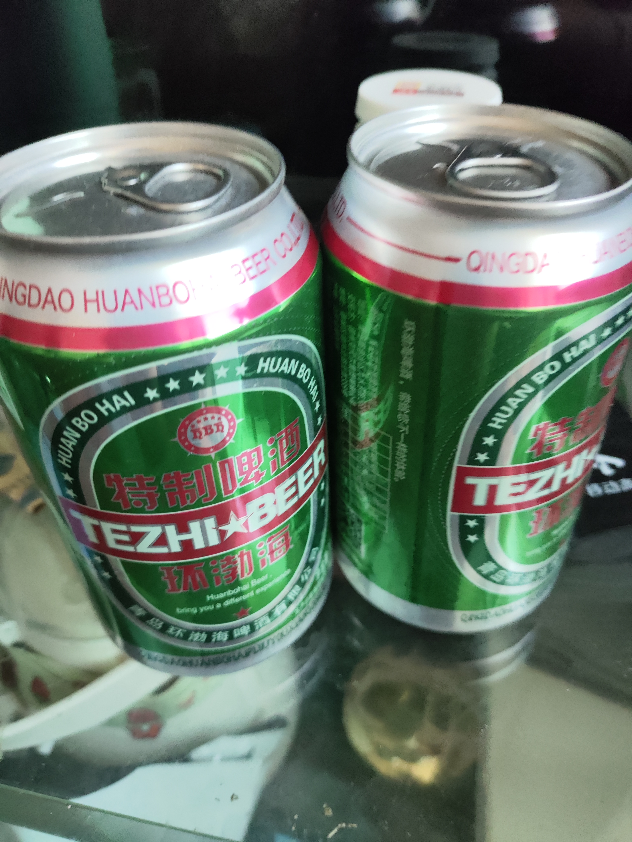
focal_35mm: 25
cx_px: 316
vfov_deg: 69.4
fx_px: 608
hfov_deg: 54.9
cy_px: 421
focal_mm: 4.71
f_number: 1.79
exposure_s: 1/133
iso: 523
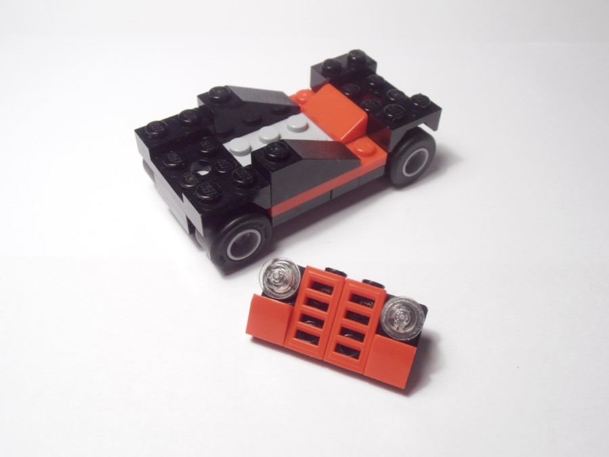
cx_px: 304
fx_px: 651
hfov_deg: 50.1
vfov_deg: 38.7
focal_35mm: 37
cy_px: 228
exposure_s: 1/30
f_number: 3.9
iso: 100
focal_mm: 6.61
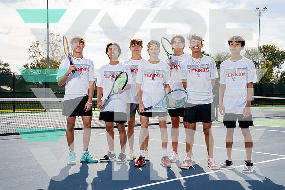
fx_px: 360
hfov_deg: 43.2
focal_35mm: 45
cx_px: 142
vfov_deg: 29.6
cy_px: 95
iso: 100
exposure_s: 1/250
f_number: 8
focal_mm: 44
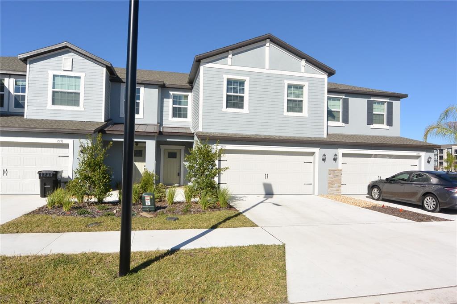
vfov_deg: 55.1
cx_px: 228
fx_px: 292
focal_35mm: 23
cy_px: 152
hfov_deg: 76.1
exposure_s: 1/800
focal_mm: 8.7
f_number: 7.1
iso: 160
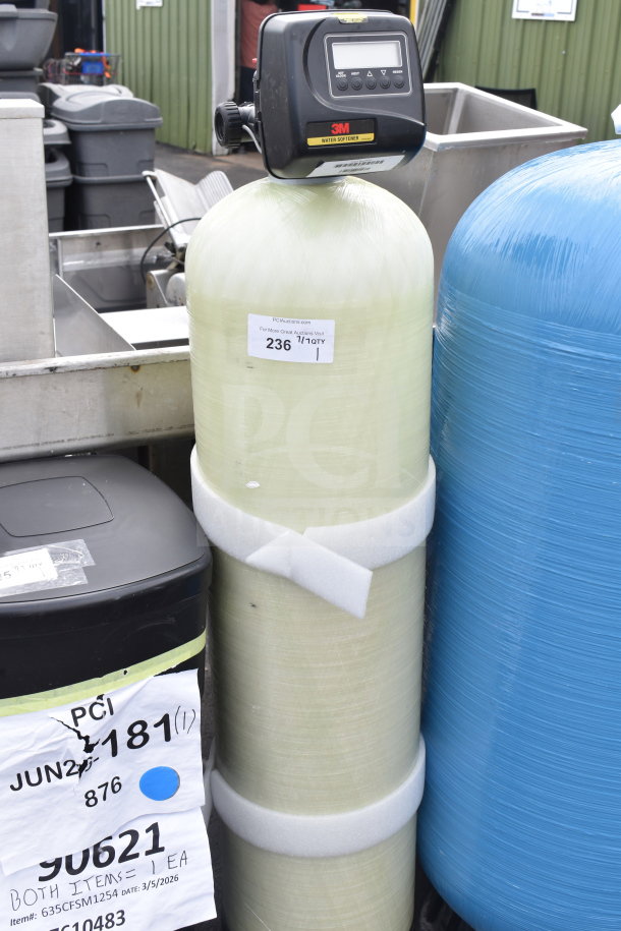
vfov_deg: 46.4
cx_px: 310
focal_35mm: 42
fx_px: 1087
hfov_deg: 31.9
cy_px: 466
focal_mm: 28
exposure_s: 1/200
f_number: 7.1
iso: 200
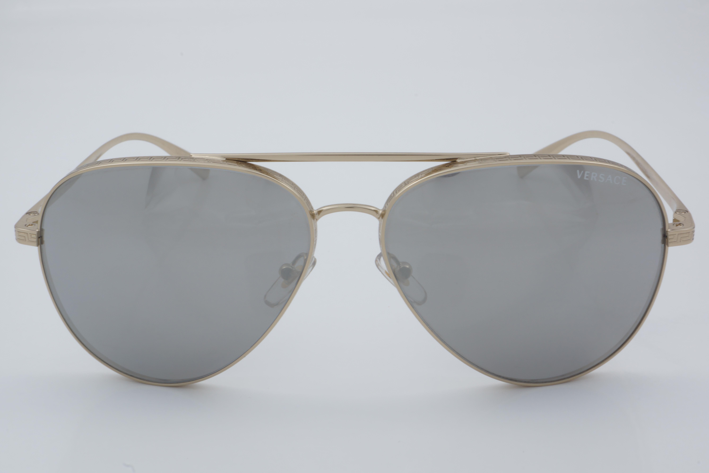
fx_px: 1034
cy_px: 236
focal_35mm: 52
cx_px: 354
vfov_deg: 25.8
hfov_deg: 37.9
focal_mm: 35
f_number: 32
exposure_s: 1/4
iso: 100
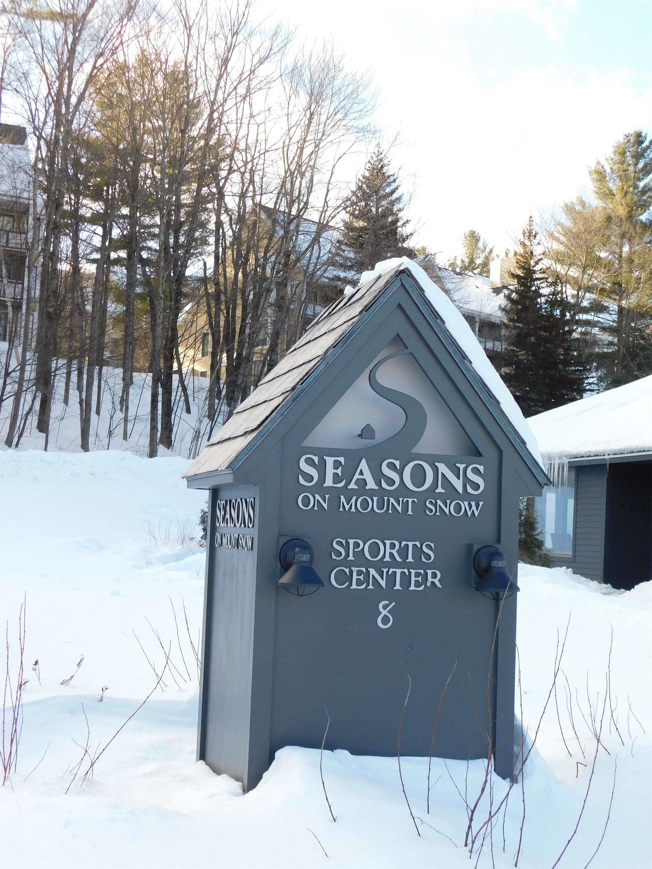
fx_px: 1130
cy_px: 434
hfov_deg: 32.2
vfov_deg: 42.1
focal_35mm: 45
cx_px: 326
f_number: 3.7
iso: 125
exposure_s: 1/200
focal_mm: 8
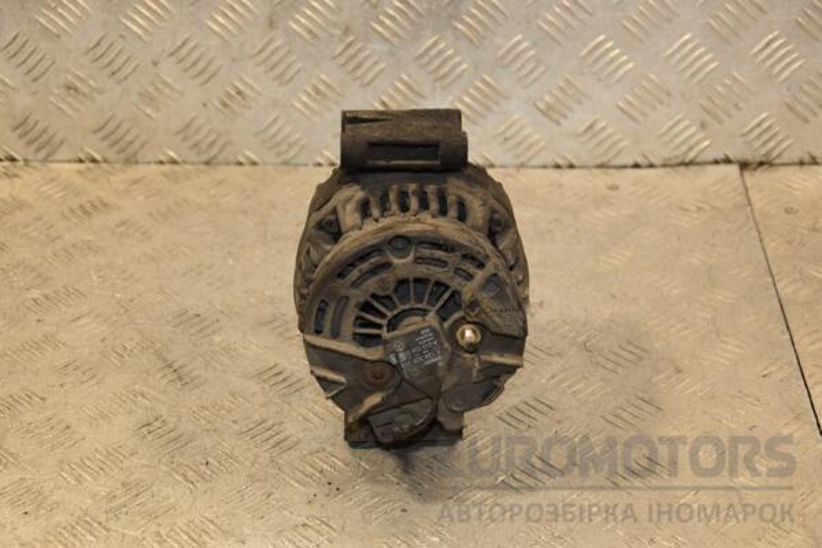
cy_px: 274
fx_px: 1712
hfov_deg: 27.0
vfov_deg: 18.2
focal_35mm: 75
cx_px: 411
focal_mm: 50
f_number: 5
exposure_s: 1/125
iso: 800
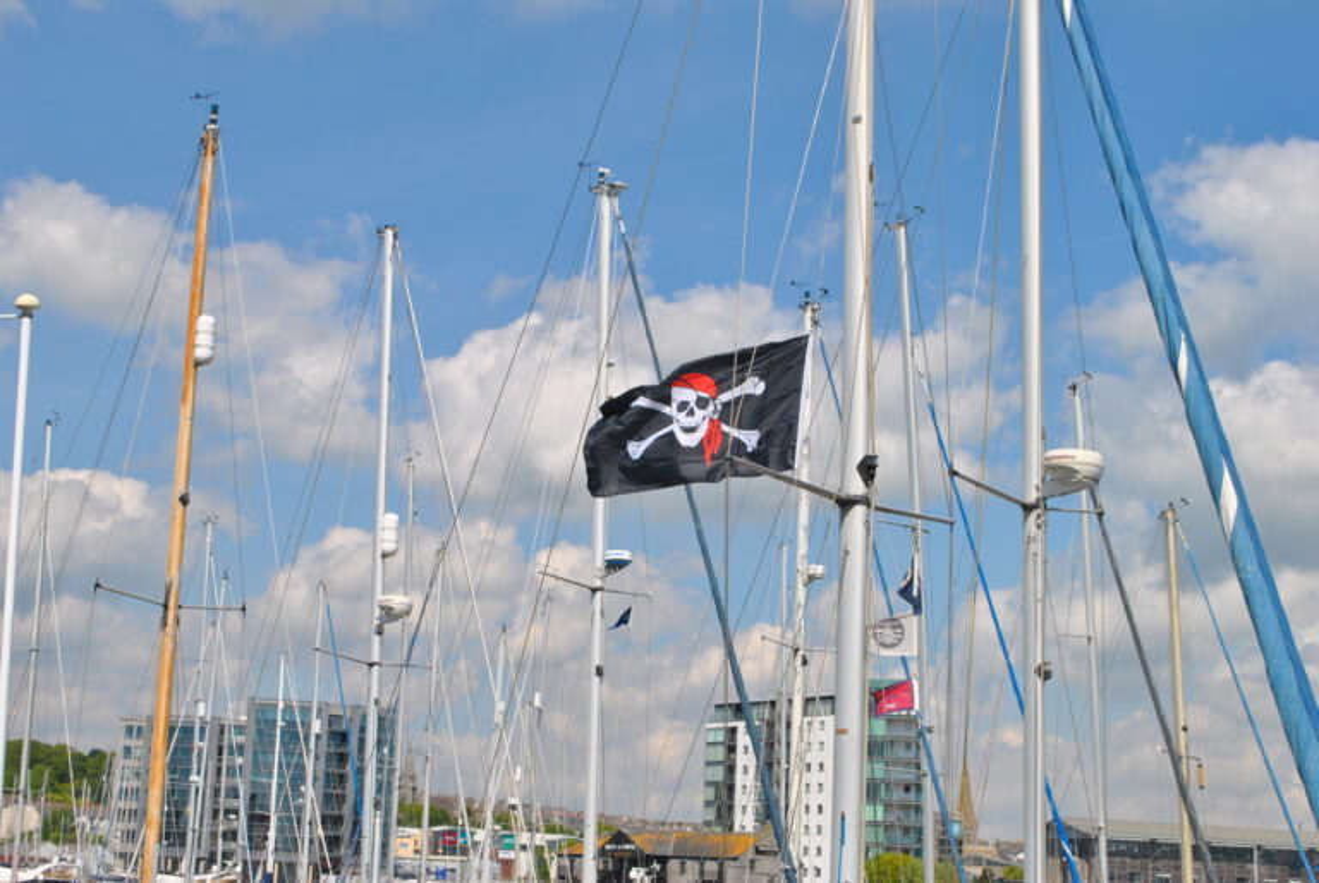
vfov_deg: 22.7
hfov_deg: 33.4
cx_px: 660
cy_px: 442
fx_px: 2201
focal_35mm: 60
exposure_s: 1/400
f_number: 10
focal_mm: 40
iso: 100
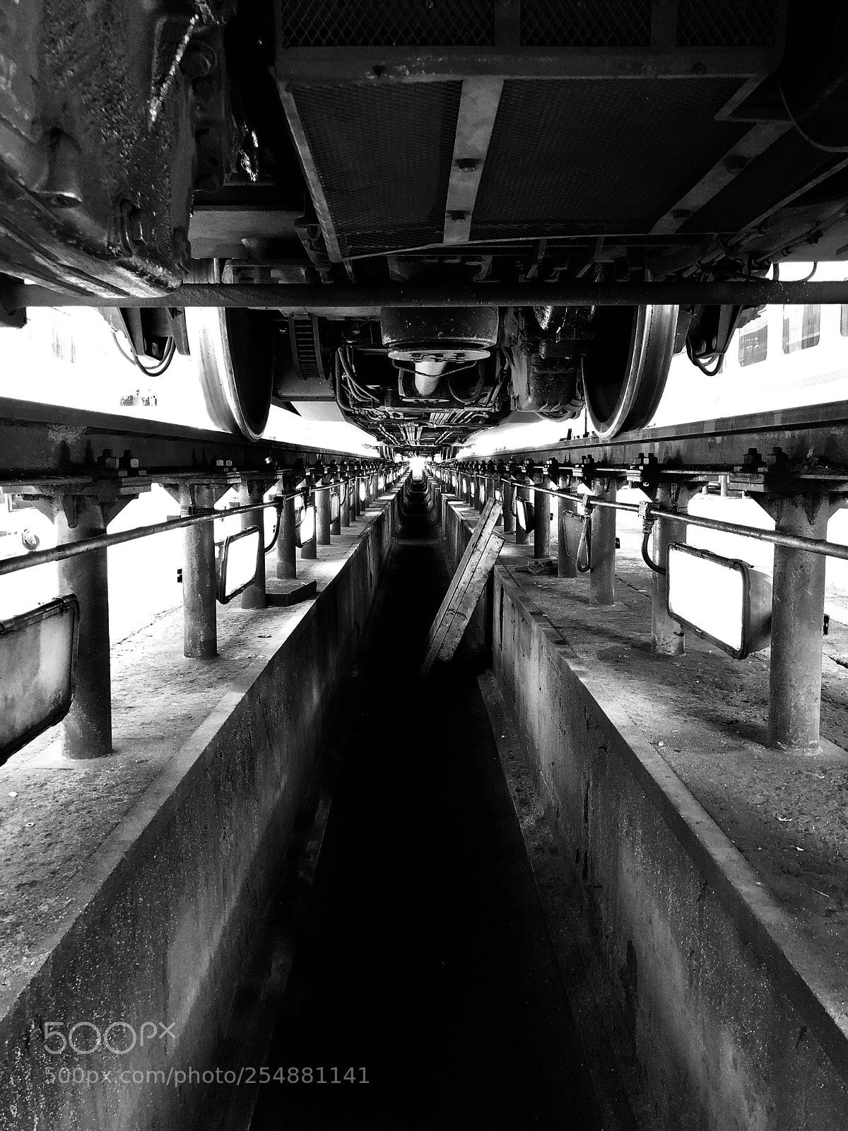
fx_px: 915
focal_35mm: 28
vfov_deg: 63.4
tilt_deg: -6.1
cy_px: 566
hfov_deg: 49.7
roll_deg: +0.2
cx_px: 424
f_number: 1.8
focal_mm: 4
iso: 80
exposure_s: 1/6
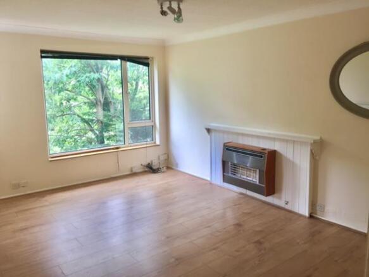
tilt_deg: -8.8
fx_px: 309
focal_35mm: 29
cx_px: 184
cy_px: 138
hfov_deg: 61.7
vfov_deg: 48.2
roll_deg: -0.5
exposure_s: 1/50
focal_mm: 4.15
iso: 32
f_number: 2.2
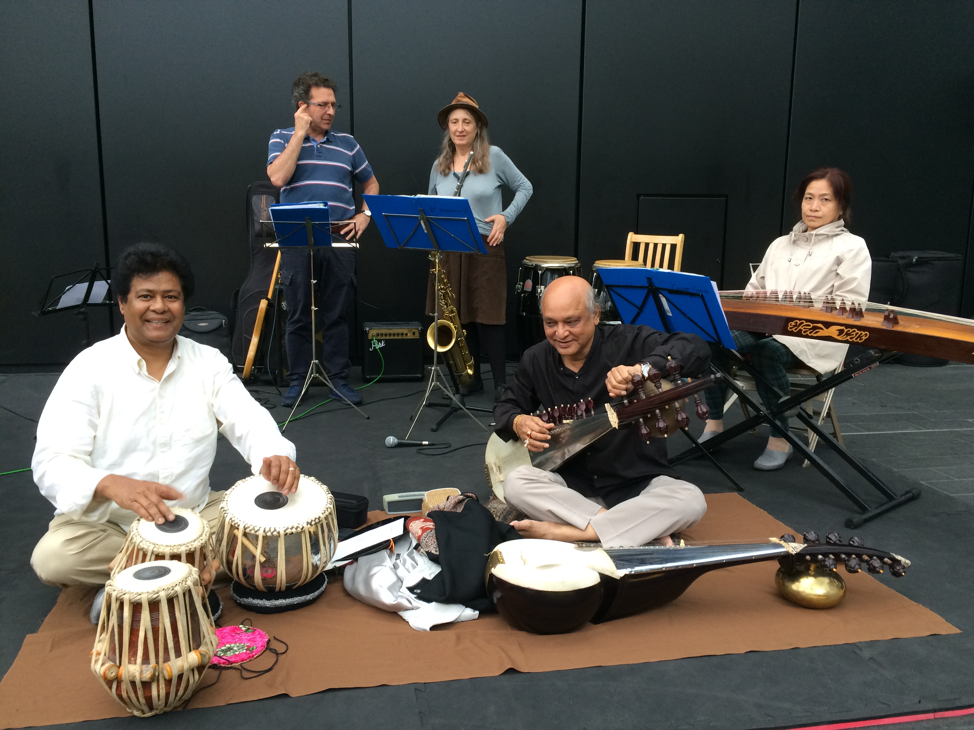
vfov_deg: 48.2
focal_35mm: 29
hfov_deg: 61.7
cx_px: 487
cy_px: 365
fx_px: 816
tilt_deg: -9.3
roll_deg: -0.9
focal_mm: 4.15
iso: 125
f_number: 2.2
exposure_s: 1/33
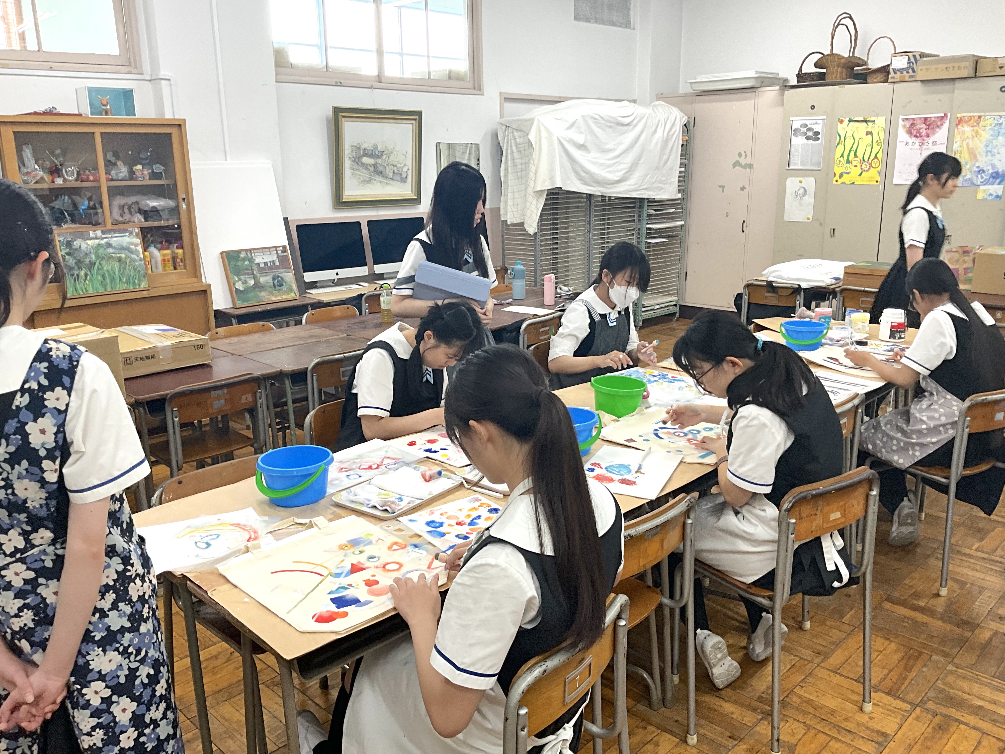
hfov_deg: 61.7
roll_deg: +1.2
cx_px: 502
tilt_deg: -14.3
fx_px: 842
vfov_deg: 48.2
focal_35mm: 29
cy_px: 377
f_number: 1.8
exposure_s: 1/50
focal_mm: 3
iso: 50
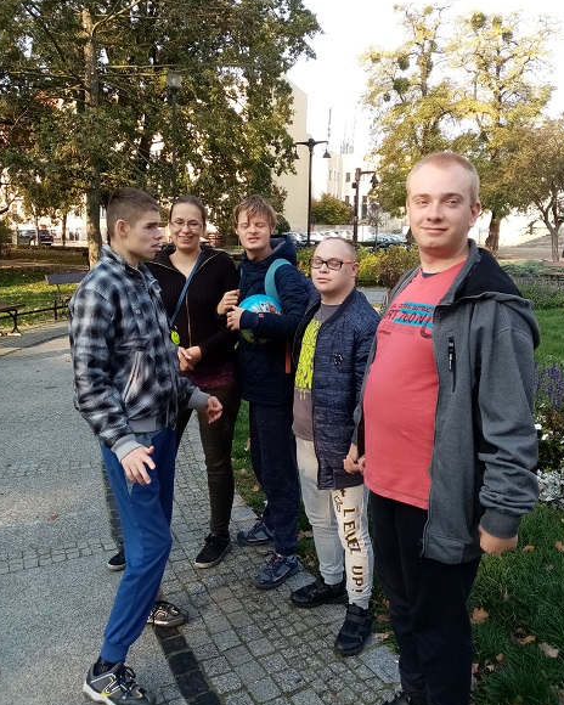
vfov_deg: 62.1
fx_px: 584
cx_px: 286
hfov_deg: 51.5
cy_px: 323
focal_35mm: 28
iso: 100
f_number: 1.8
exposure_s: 1/284
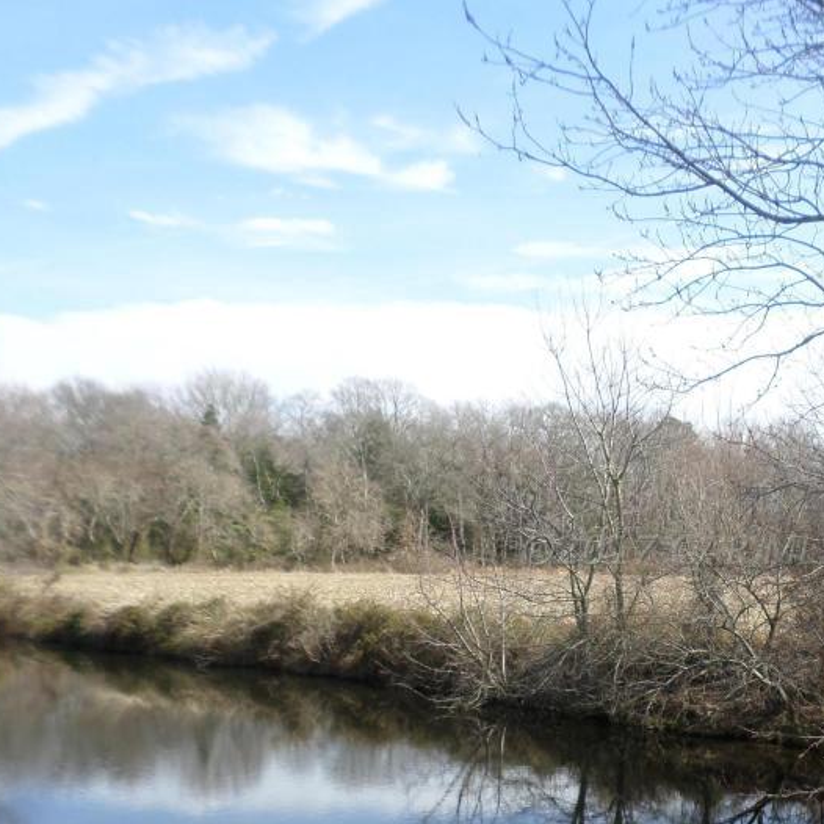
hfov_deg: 37.5
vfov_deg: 38.7
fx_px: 1158
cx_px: 681
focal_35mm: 43
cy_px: 550
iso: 80
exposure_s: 1/750
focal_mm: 4.5
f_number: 2.5
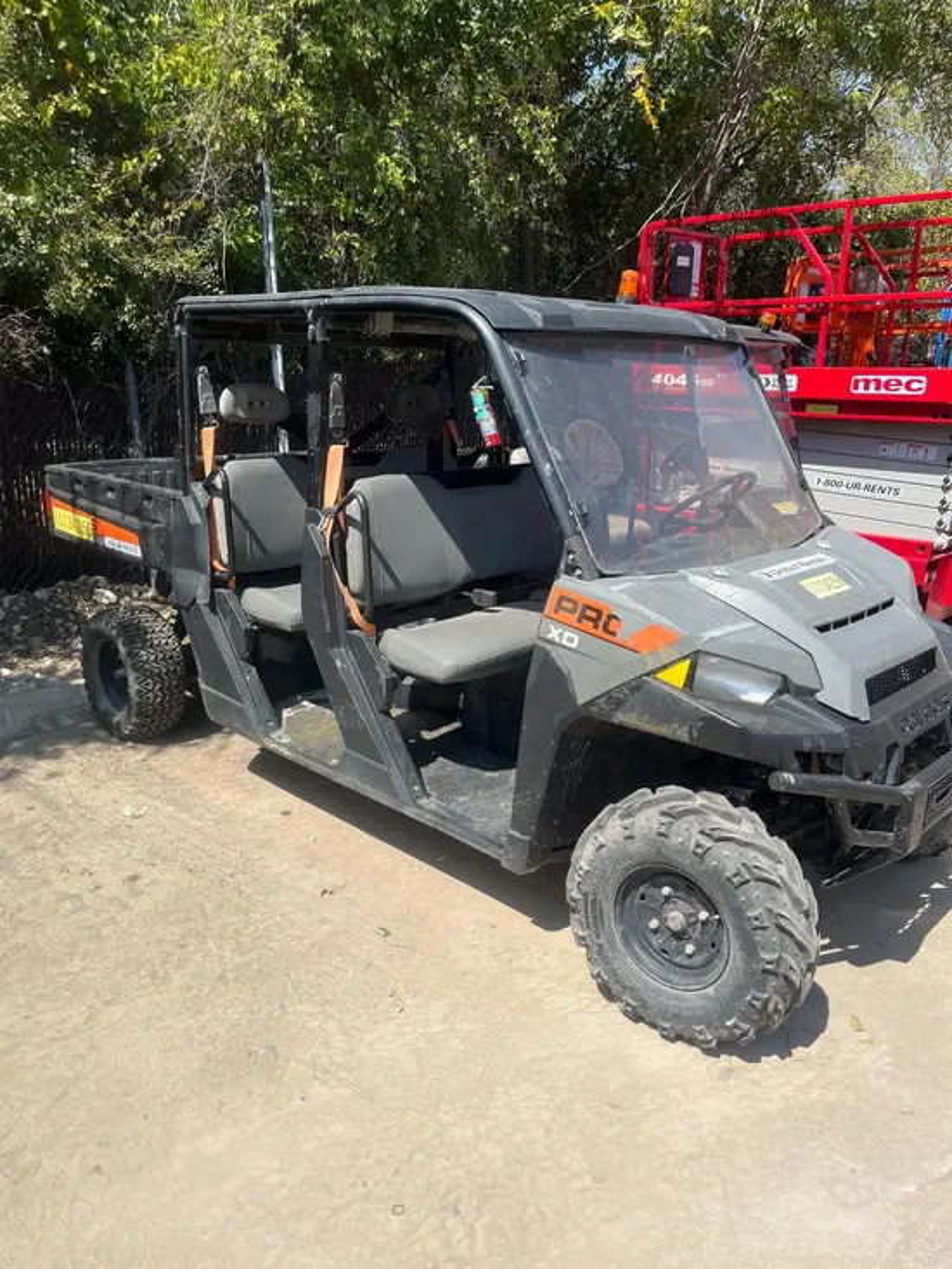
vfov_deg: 67.3
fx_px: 953
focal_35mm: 26
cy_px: 634
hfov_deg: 53.1
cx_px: 476
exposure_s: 1/3049
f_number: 1.6
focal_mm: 5.1
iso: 50
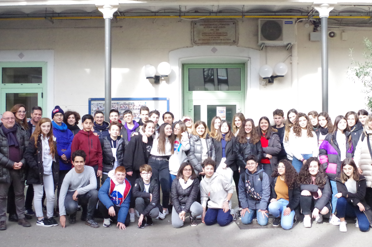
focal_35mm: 42
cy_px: 126
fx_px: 433
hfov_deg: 46.4
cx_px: 208
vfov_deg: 31.8
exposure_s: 1/4000
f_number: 5
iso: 6400
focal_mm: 23.13
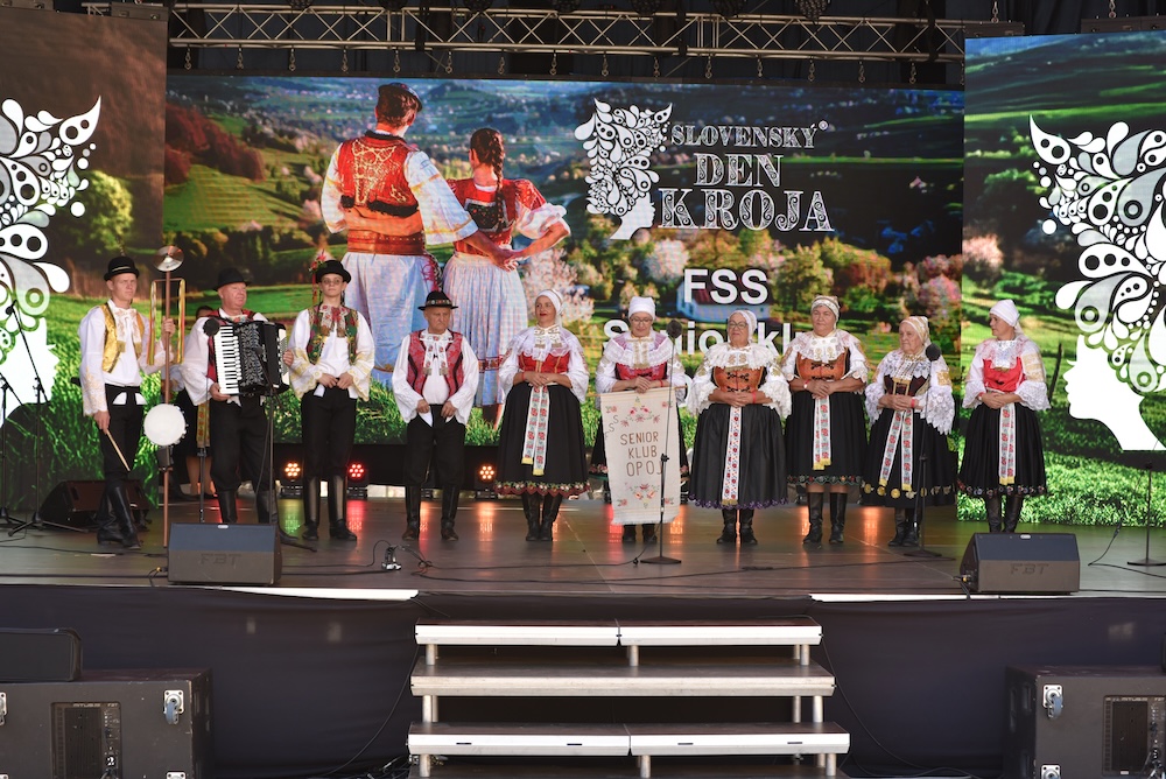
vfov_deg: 19.5
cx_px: 583
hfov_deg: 28.8
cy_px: 390
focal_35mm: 70
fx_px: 2268
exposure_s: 1/400
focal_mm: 70
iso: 400
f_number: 4.5
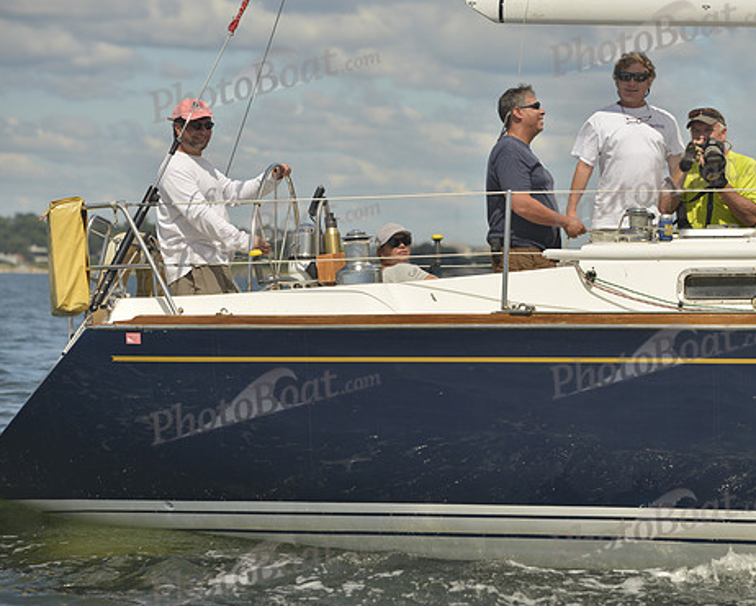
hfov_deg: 12.1
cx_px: 466
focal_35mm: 159
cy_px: 294
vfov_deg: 9.7
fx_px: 3559
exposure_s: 1/800
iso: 200
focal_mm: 135
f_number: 6.3
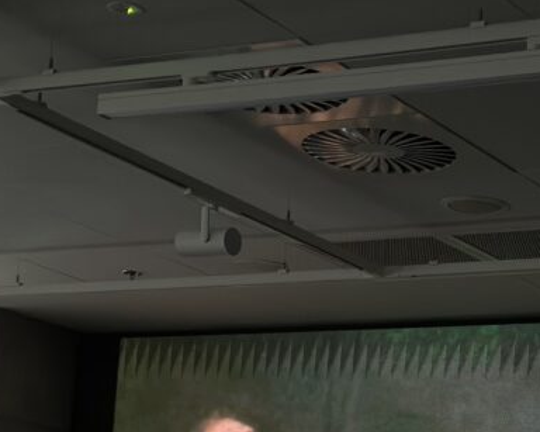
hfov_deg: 15.3
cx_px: 409
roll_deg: -4.1
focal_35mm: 125
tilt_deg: +5.2
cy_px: 525
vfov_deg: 12.1
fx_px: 1997
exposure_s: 1/40
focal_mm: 6.86
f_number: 1.78
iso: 250
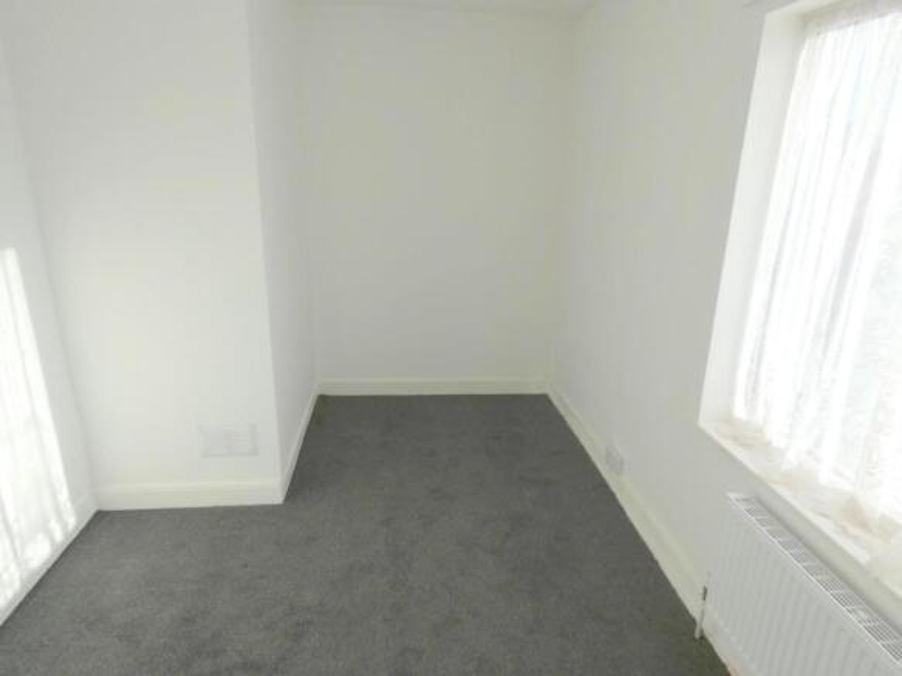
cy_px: 338
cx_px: 451
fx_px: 521
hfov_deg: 81.8
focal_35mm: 20
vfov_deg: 66.0
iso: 80
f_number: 2.8
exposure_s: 1/500
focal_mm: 3.6
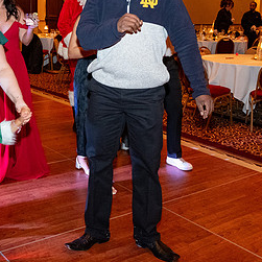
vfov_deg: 32.0
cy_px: 88
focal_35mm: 53
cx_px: 104
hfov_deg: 32.1
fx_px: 454
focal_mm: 18
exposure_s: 1/125
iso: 2500
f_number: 2.8
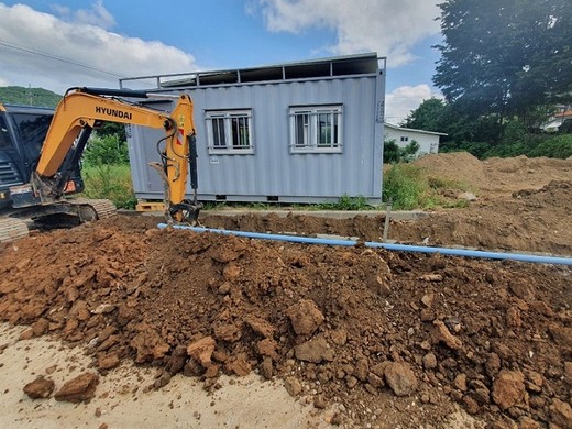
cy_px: 196
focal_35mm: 15
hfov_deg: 97.9
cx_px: 312
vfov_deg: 81.6
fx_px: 248
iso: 50
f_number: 2.2
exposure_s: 1/909
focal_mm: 1.8
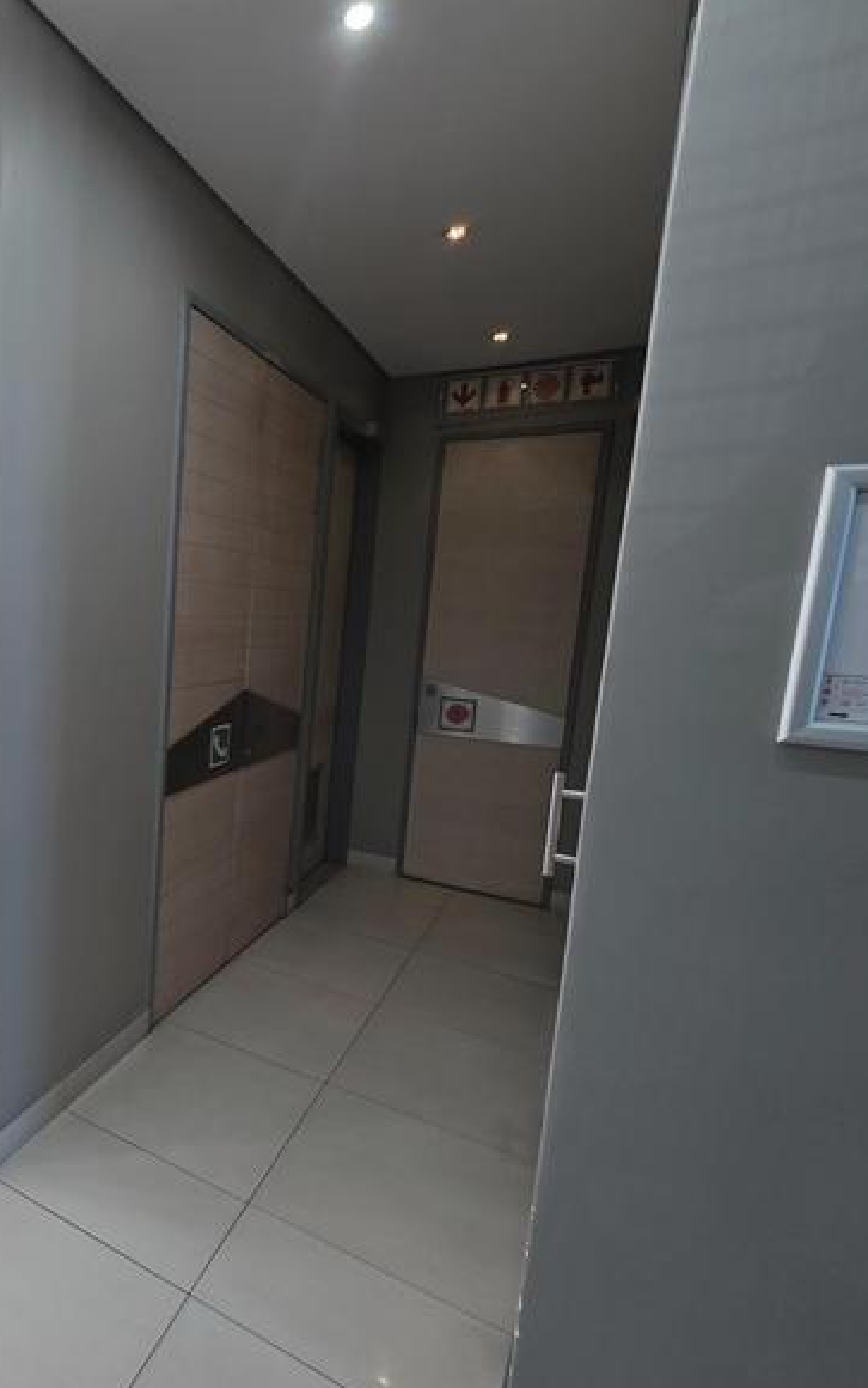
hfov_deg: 54.8
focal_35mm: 19
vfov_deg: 87.9
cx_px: 98
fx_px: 718
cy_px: 716
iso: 125
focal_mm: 2.2
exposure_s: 1/100
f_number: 1.9
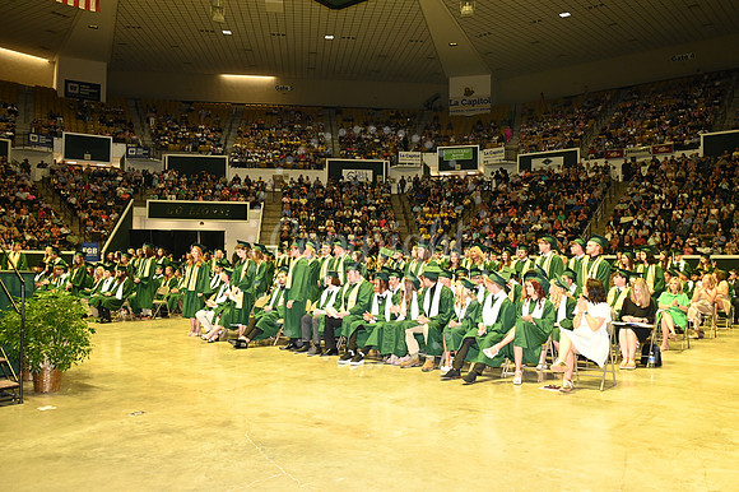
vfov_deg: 43.6
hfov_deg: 62.0
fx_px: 615
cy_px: 246
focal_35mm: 30
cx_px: 370
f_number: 5.6
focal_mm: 30
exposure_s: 1/60
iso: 1600
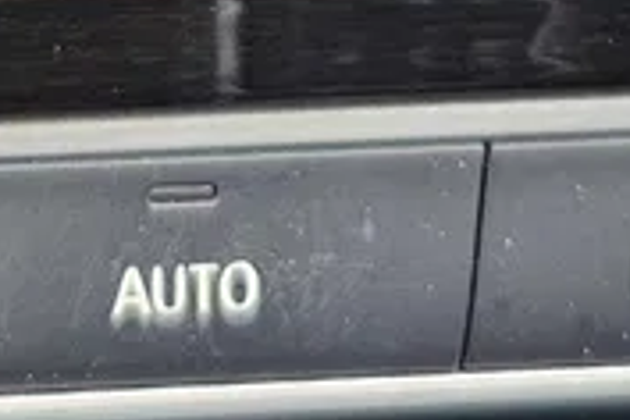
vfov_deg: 7.5
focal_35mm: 162
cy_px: -833
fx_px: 2835
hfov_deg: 12.7
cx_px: 182
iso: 320
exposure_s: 1/240
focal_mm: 6.3
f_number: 1.7
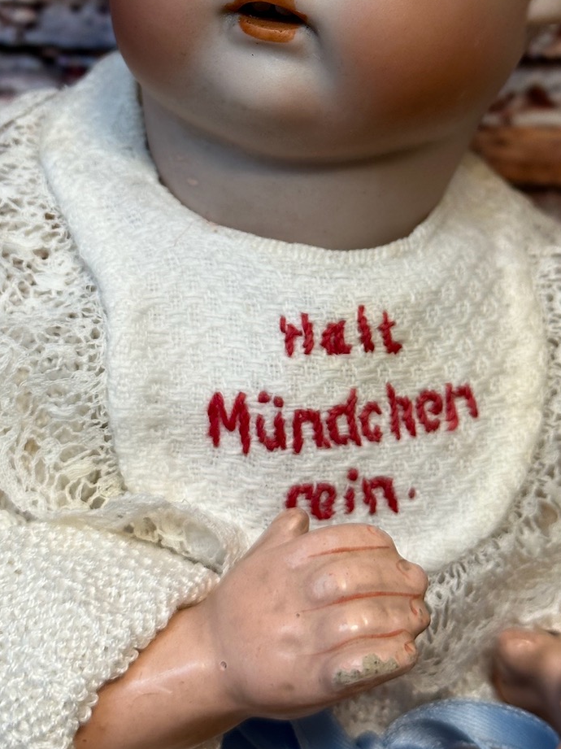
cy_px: 84
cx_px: 298
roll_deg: -2.7
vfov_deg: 21.6
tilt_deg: -17.6
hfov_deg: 16.6
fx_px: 1924
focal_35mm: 89
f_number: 1.78
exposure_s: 1/100
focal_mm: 6.86
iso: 64
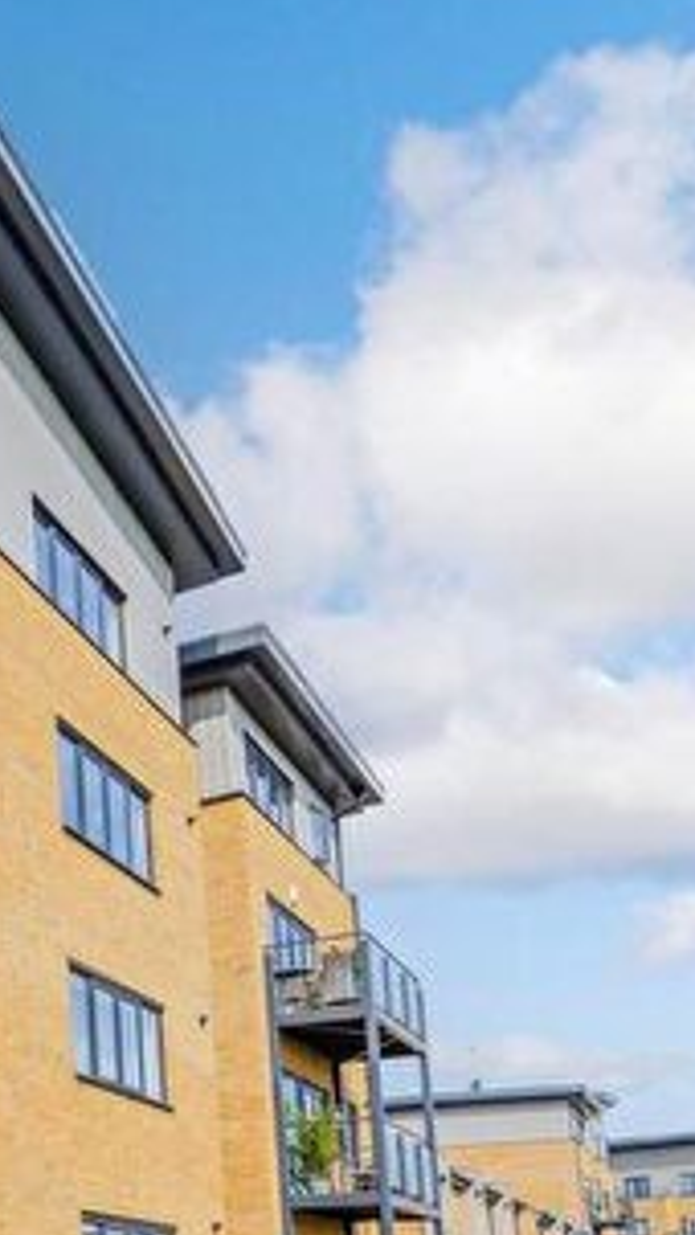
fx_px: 1113
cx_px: -454
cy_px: 889
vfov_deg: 55.9
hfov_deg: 23.7
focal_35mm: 34
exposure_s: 1/400
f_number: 8
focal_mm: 14
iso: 100
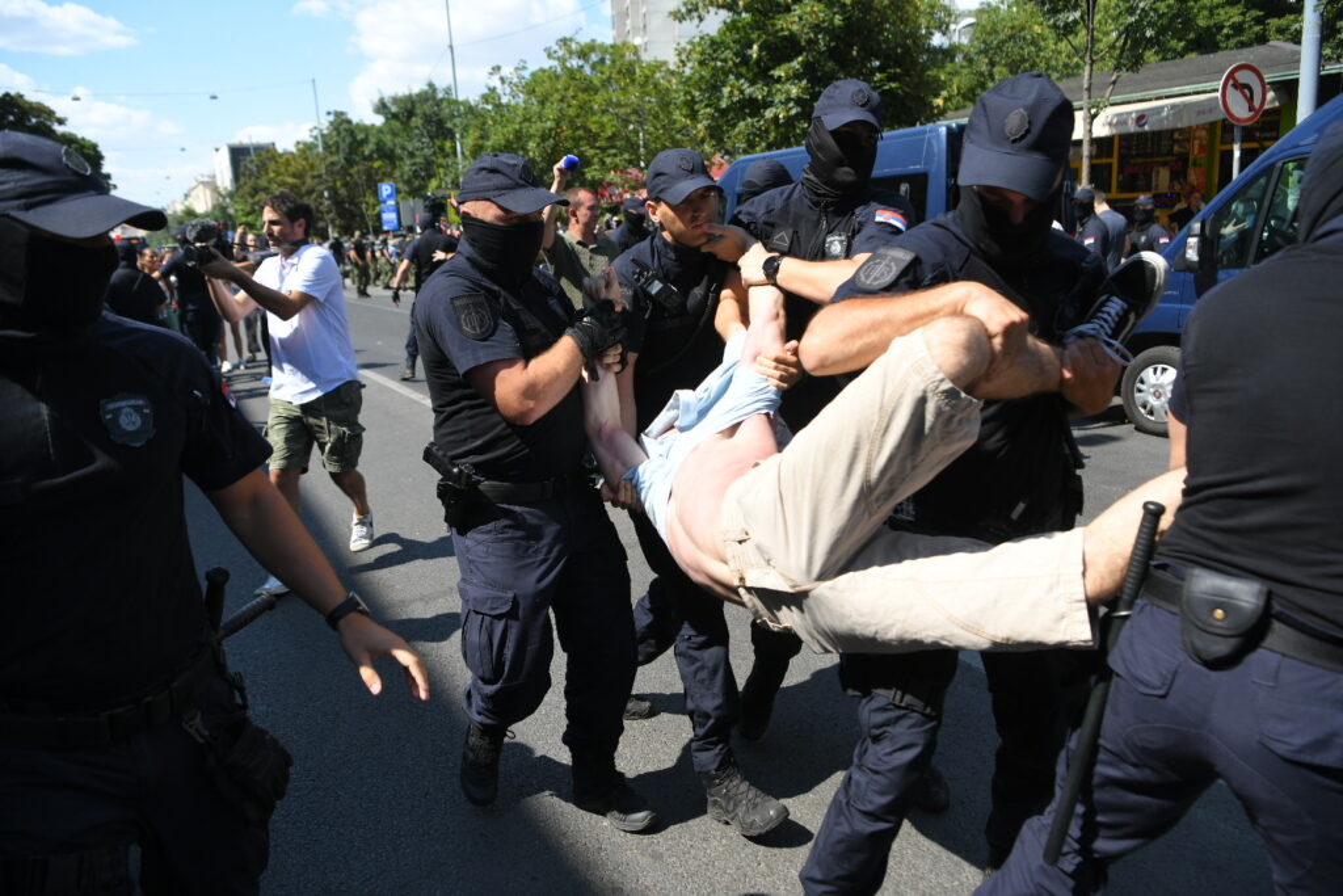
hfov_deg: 73.7
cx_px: 672
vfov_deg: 53.1
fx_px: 895
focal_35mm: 24
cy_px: 448
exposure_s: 1/4000
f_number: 4
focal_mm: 24
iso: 640
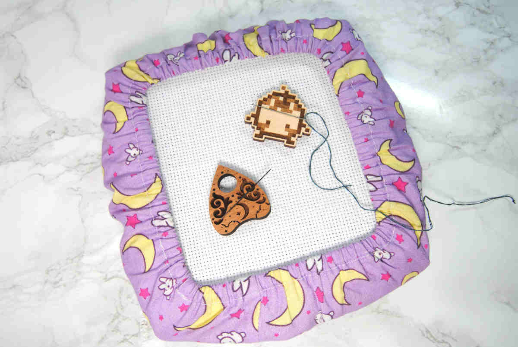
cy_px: 174
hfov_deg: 57.2
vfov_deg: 40.1
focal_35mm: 33
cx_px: 259
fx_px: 475
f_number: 9
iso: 200
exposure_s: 1/60
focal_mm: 22
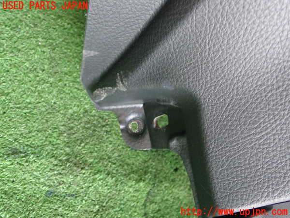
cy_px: 109
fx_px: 268
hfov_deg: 56.8
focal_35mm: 32
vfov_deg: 44.2
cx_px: 145
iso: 200
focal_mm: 5.79
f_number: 2.4
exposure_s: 1/60
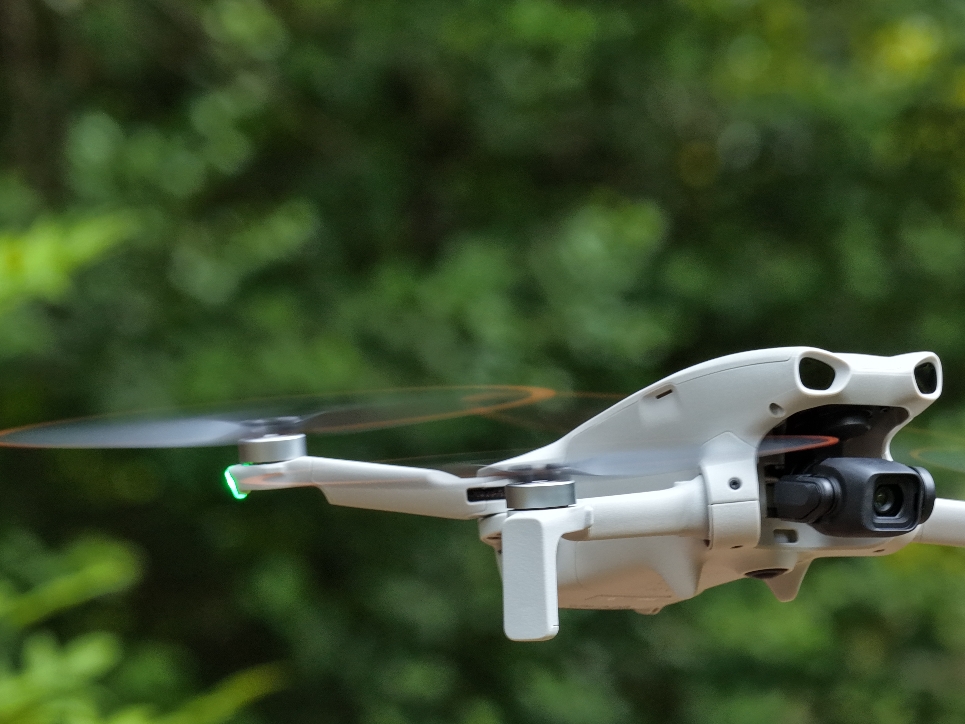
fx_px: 9952
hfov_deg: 5.6
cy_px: 553
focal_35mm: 357
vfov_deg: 4.2
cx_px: 612
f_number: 2.8
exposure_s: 1/30
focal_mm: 40
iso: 160
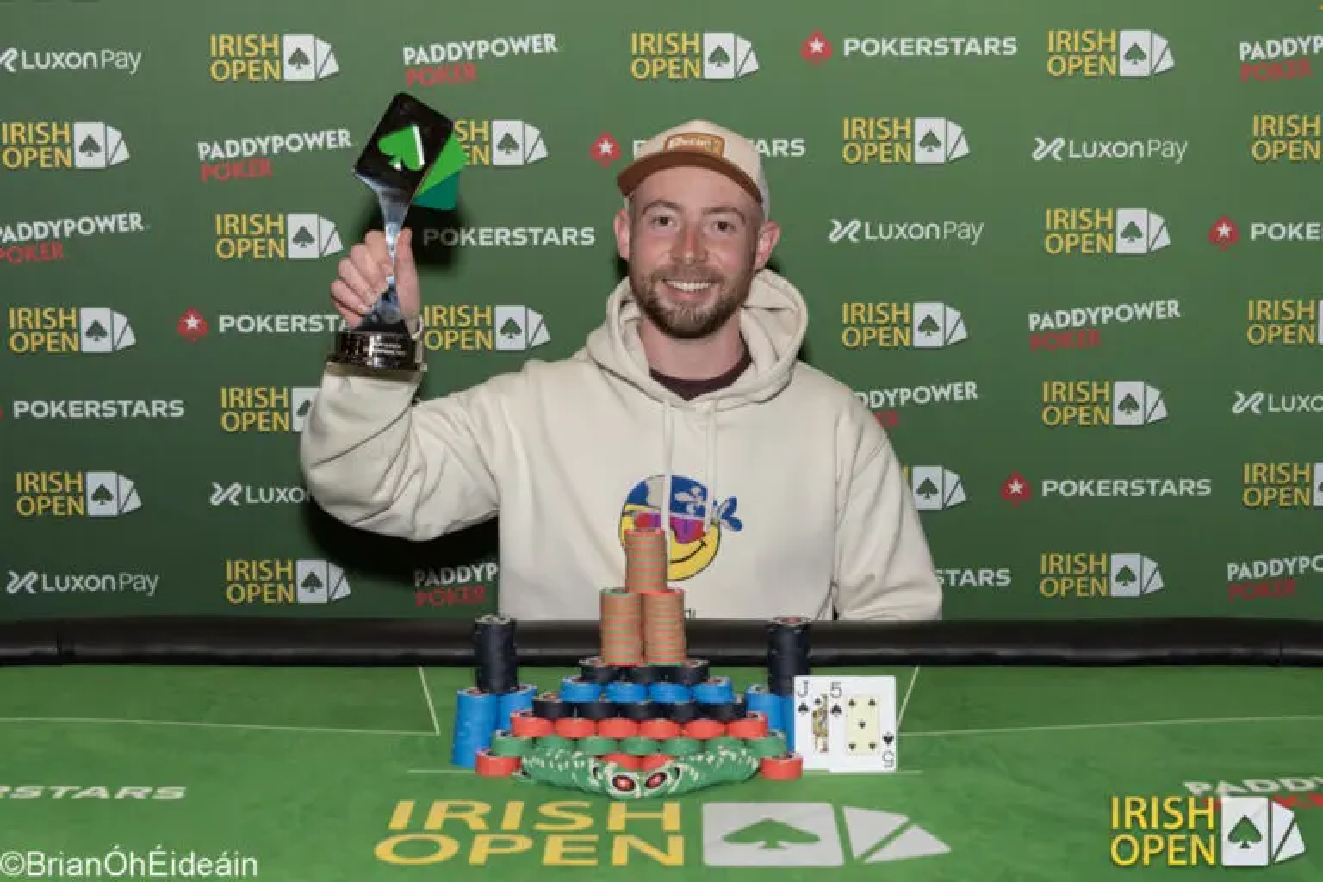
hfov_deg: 41.1
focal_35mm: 48
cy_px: 441
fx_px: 1764
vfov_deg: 28.1
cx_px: 662
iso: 100
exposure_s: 1/100
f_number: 5
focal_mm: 48
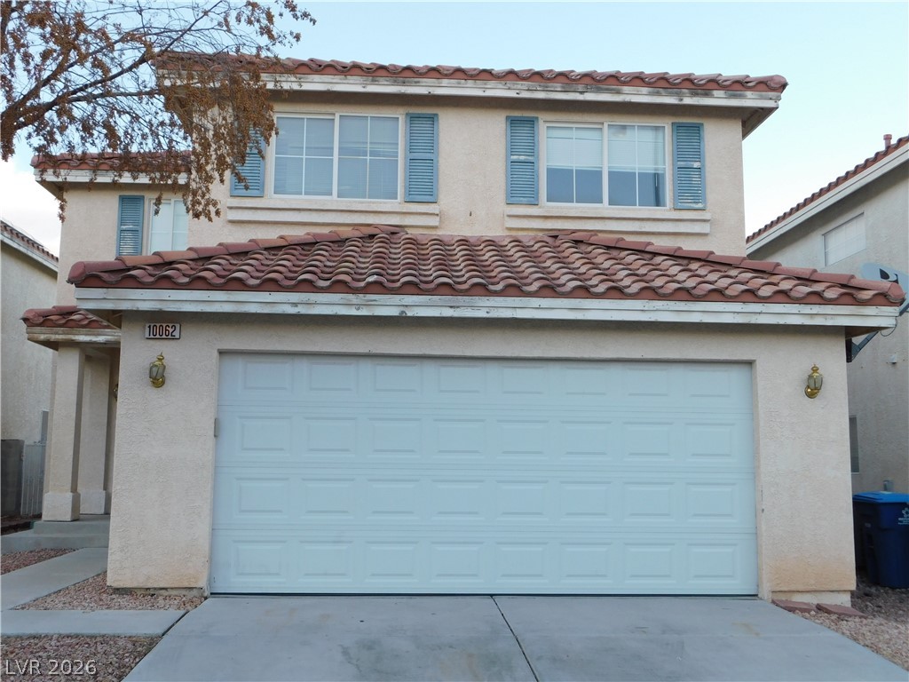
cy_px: 341
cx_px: 454
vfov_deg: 39.7
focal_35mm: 36
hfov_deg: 51.4
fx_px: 945
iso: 125
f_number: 3.5
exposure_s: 1/160
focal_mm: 6.3
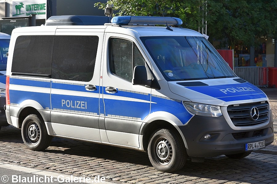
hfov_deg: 25.4
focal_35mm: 80
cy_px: 92
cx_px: 138
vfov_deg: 17.1
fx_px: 616
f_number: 8
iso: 360
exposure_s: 1/250
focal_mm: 80
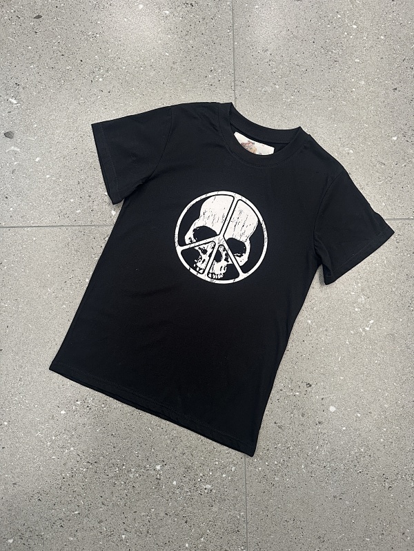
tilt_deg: -85.5
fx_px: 383
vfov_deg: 71.6
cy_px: 276
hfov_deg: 56.8
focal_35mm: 24
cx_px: 207
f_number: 1.78
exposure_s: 1/50
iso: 250
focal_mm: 6.86
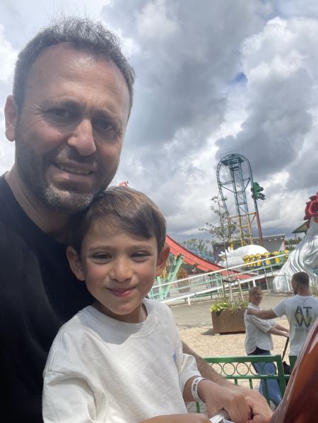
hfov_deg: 46.8
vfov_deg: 60.0
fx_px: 367
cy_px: 212
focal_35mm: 30
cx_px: 159
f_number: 2.2
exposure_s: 1/772
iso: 25
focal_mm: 2.71
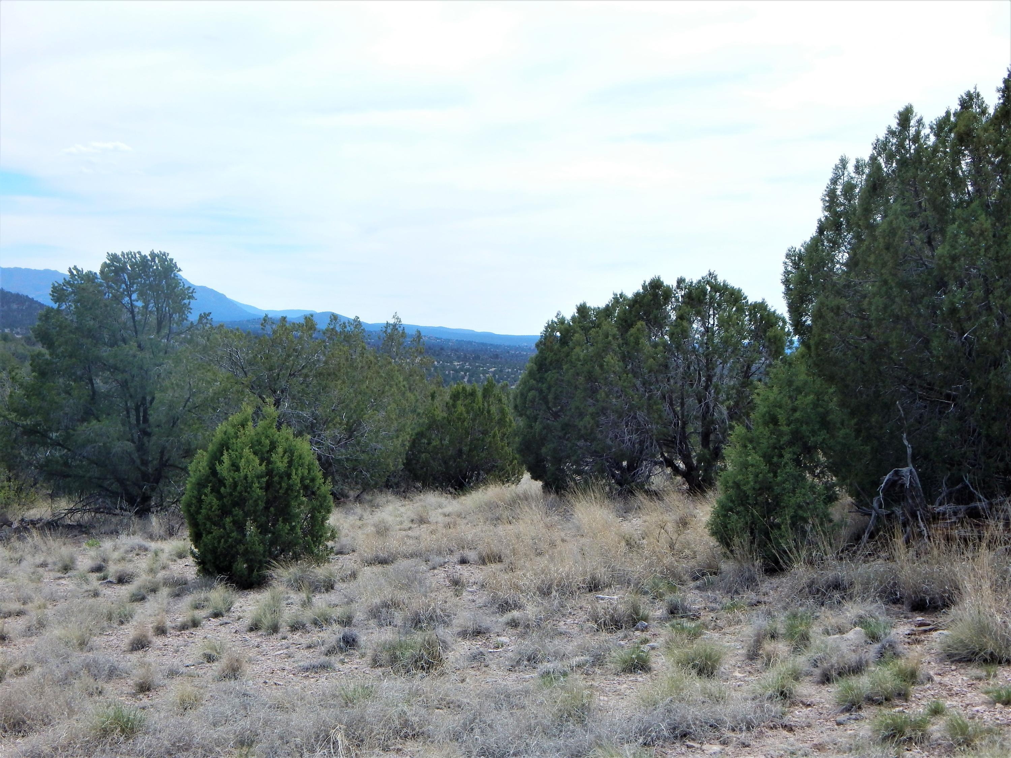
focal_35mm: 54
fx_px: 1577
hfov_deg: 35.5
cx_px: 506
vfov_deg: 27.0
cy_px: 379
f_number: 3.8
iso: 125
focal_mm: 9.7
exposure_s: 1/1000
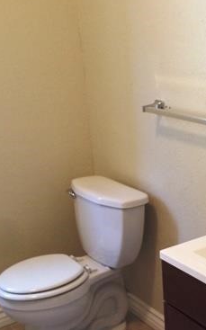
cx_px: 169
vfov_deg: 32.8
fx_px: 549
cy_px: 249
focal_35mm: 61
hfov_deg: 21.0
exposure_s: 1/20
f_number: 2.4
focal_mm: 4.12
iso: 100
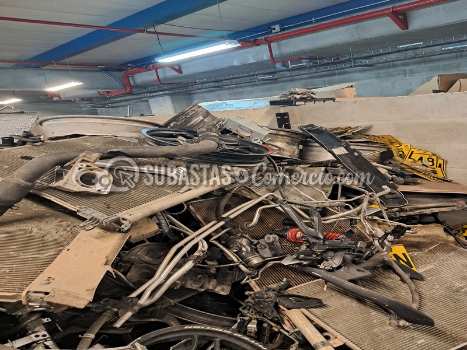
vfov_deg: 51.4
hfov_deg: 65.3
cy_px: 175
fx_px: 364
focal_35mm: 27
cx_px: 234
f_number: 1.8
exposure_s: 1/40
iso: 500
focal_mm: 4
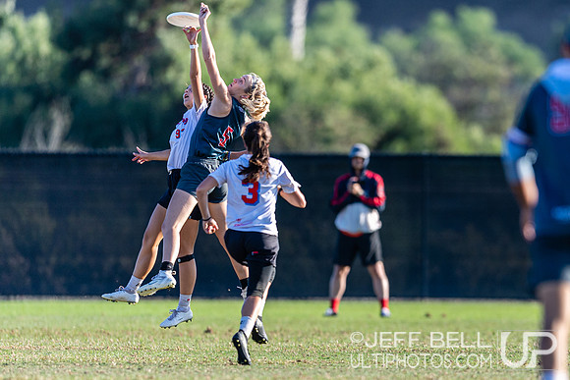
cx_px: 425
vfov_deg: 1.9
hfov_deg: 2.8
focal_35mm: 727
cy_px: 253
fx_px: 11516
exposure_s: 1/2000
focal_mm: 400
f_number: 2.8
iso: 200
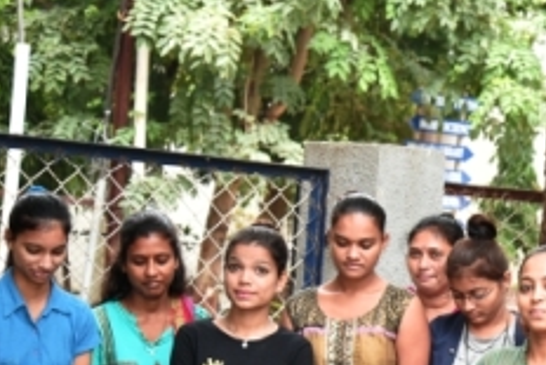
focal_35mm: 152
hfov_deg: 13.1
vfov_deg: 8.9
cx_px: 673
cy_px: 447
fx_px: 2307
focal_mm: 44
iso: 250
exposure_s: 1/125
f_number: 4.5
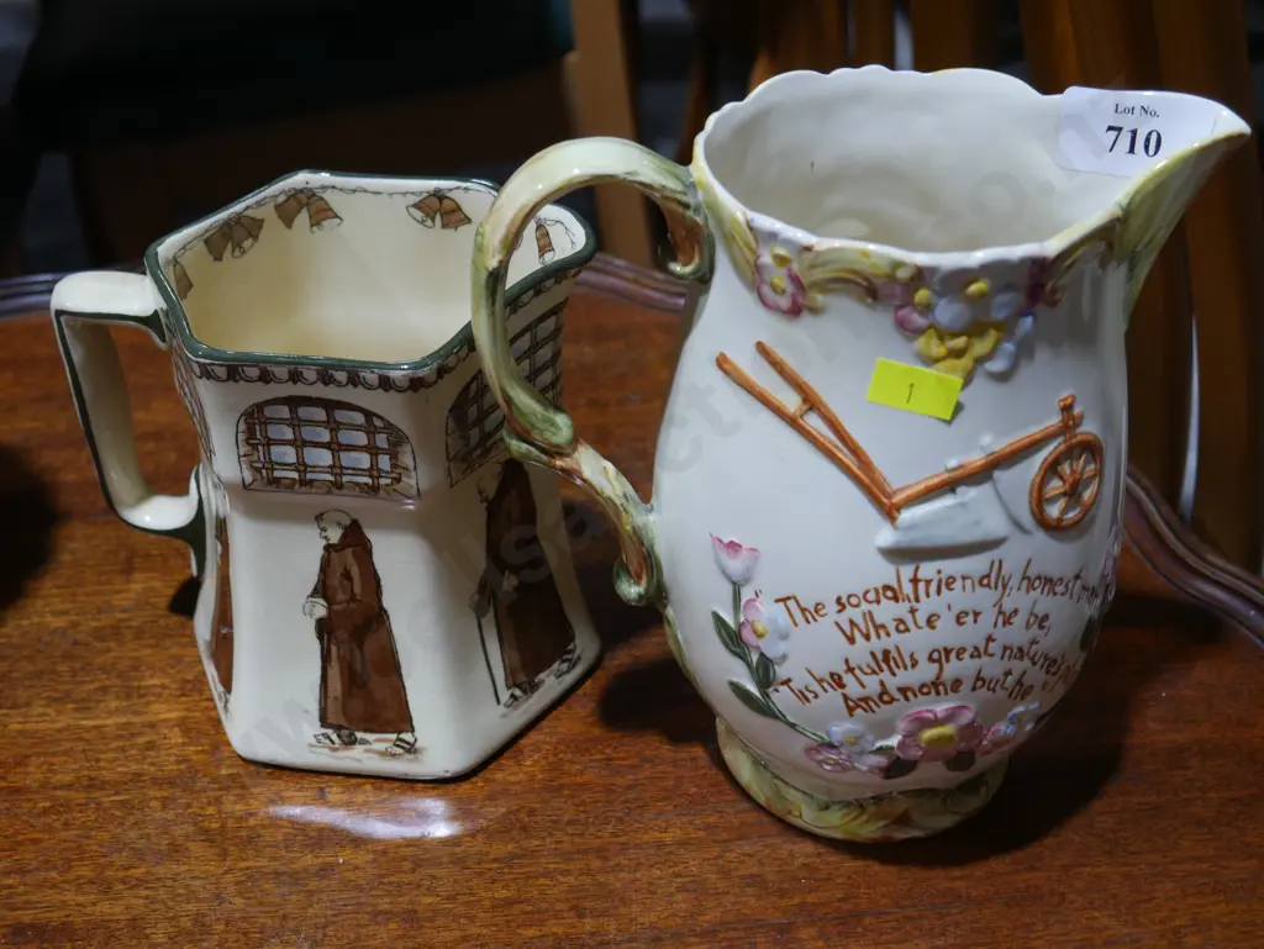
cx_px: 632
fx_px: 1754
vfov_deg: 30.3
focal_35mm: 48
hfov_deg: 39.6
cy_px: 474
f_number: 5.2
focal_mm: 24
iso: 400
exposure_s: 1/60
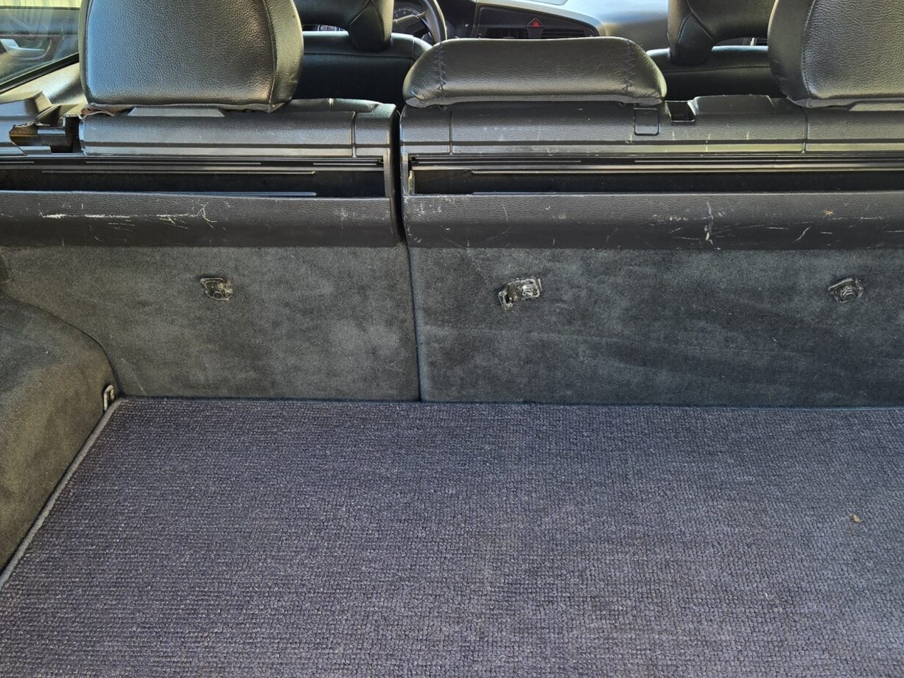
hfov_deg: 39.7
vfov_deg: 30.0
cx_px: 441
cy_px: 458
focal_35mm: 48
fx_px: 1253
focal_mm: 5.4
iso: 80
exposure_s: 1/180
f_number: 1.8
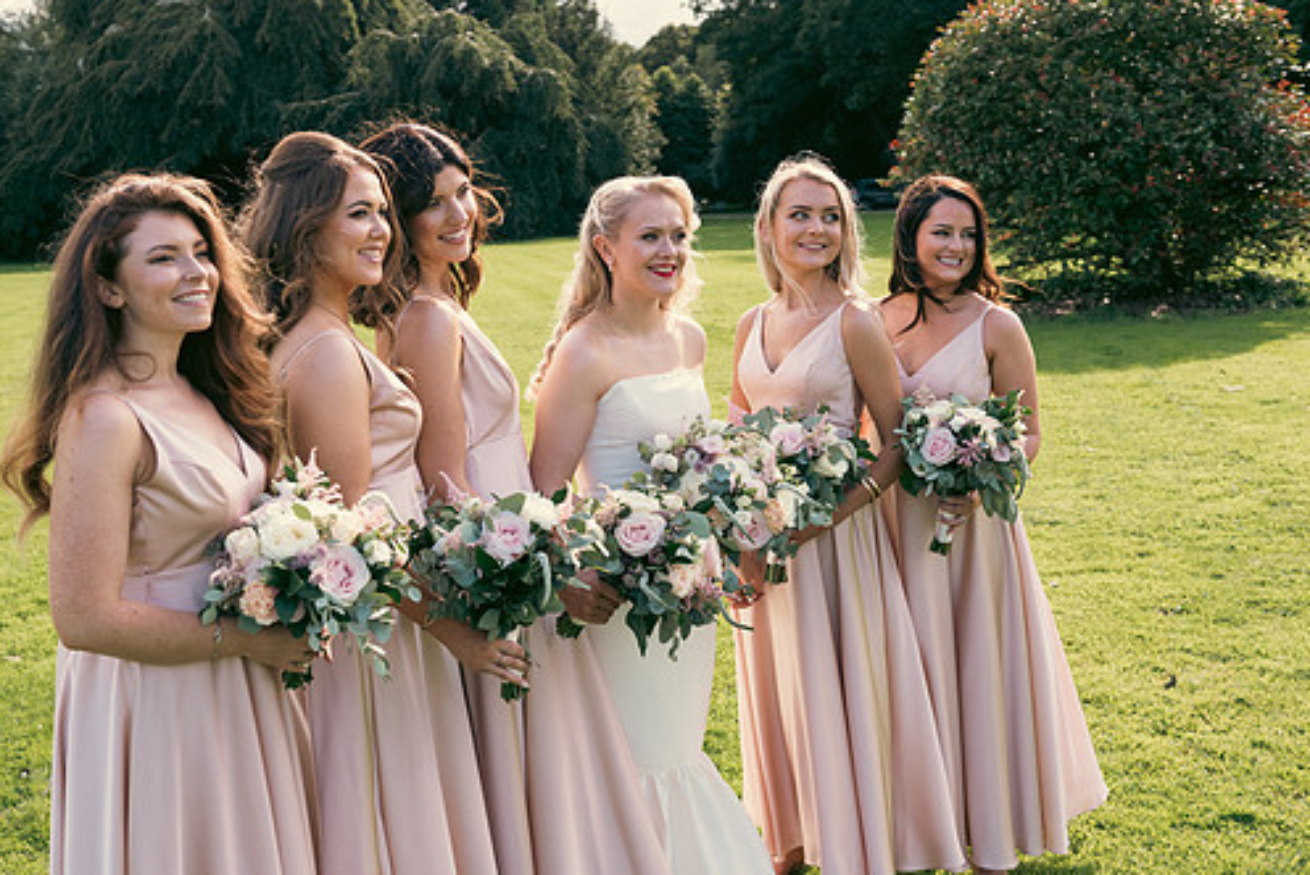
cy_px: 410
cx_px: 577
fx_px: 1529
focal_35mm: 42
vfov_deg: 31.9
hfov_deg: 46.3
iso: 100
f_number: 5
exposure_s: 1/320
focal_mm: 36
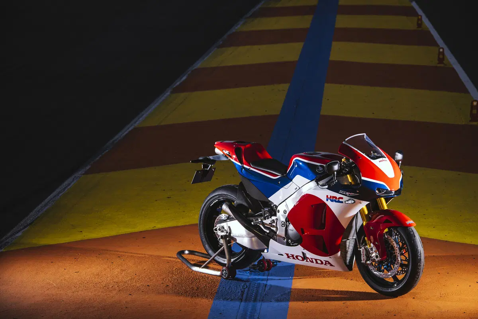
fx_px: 1926
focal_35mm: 145
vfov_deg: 9.5
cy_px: 160
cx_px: 239
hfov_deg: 14.1
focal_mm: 145
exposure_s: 1/100
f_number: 8
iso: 160
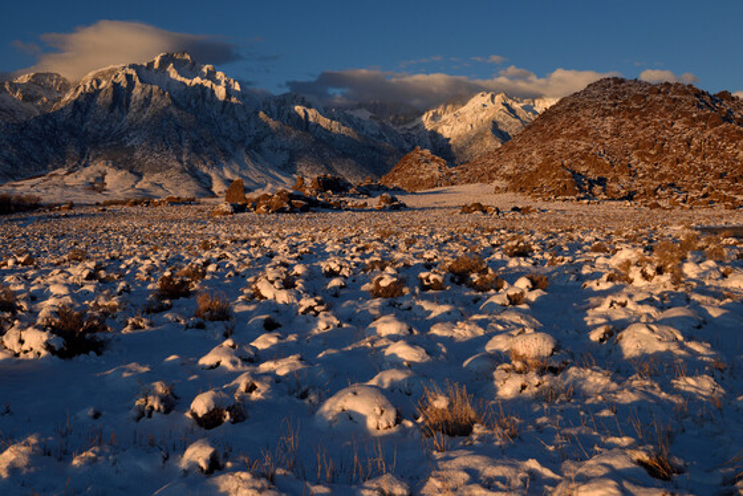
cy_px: 248
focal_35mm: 38
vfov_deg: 35.1
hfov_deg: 50.7
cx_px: 372
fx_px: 785
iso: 200
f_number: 11
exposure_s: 1/200
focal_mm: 38
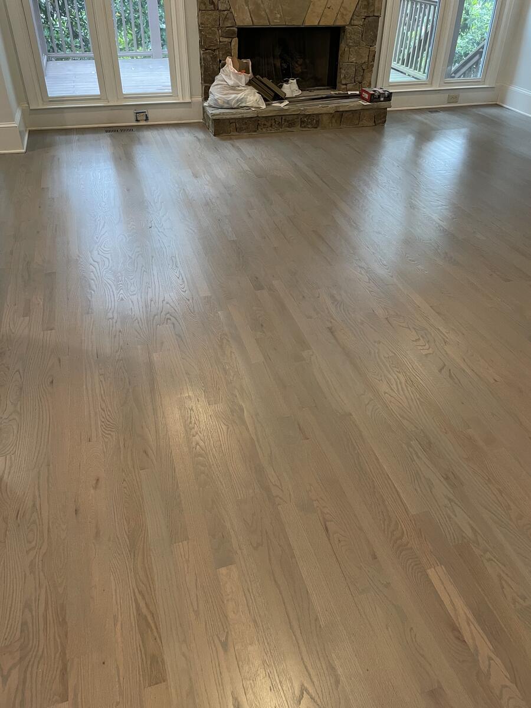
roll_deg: -1.0
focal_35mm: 26
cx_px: 266
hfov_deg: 53.1
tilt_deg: -36.3
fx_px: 532
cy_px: 354
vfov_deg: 67.3
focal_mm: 4.2
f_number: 1.6
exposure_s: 1/60
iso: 160
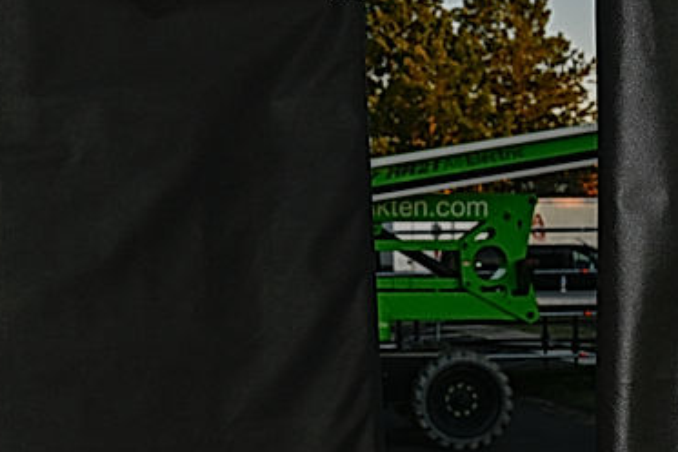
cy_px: 298
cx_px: 220
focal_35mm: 90
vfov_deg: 15.2
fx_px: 1696
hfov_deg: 22.5
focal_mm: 28
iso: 100
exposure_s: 1/160
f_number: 5.6
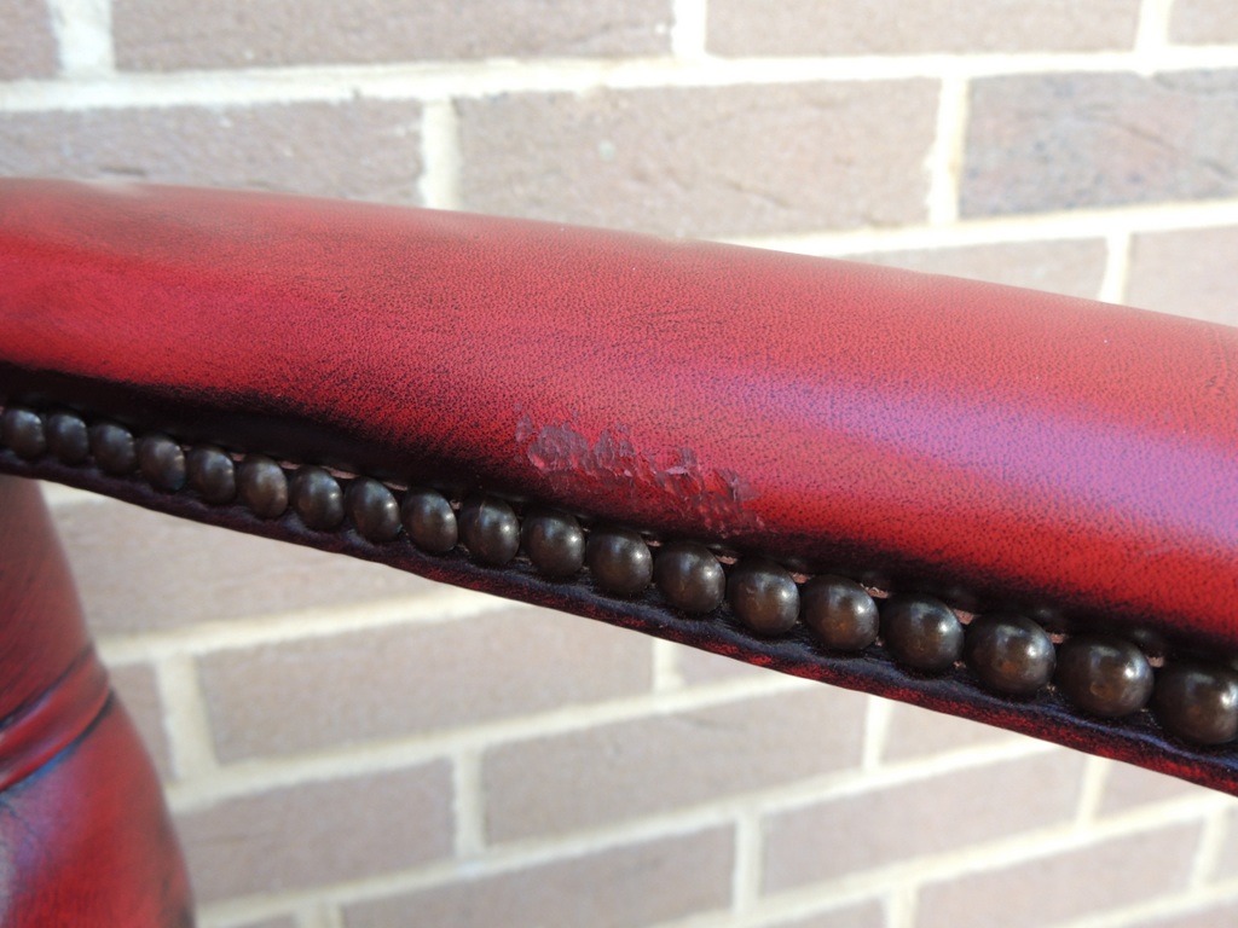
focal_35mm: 33
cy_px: 464
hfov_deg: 55.4
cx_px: 619
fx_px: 1180
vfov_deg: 42.9
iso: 180
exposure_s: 1/50
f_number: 3.2
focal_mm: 5.8
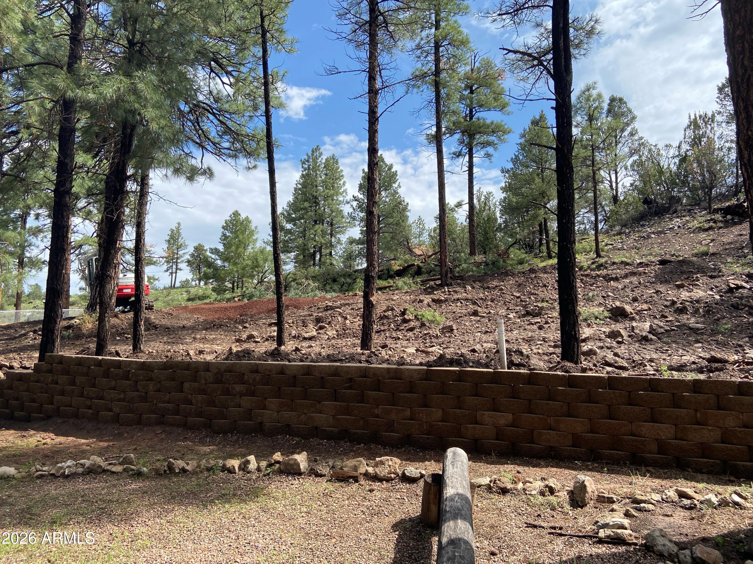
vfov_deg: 53.1
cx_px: 376
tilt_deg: +4.7
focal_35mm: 26
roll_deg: -2.2
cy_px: 282
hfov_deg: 67.3
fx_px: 566
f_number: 1.8
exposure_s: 1/1838
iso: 32
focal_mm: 4.25
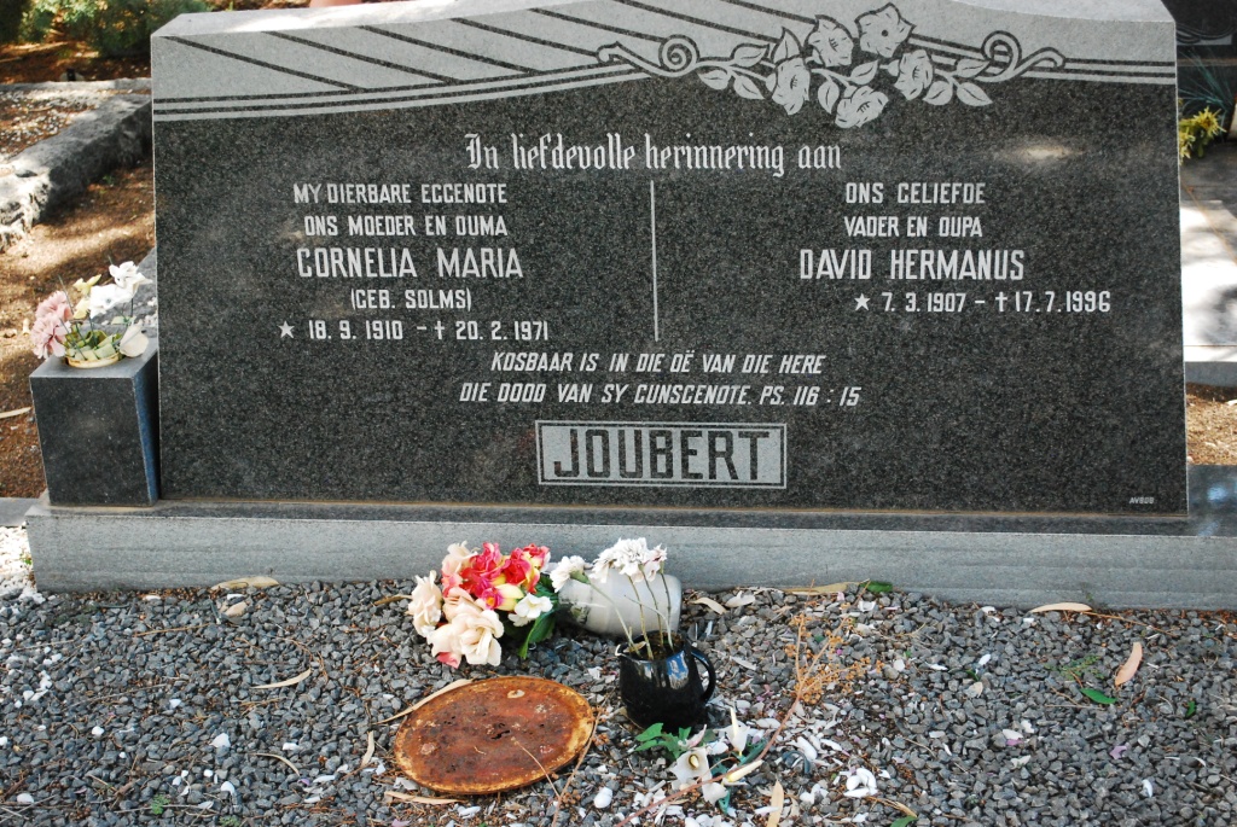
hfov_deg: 36.8
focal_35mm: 54
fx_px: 1857
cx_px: 618
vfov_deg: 25.1
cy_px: 414
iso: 1600
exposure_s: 1/640
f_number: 5.3
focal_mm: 36
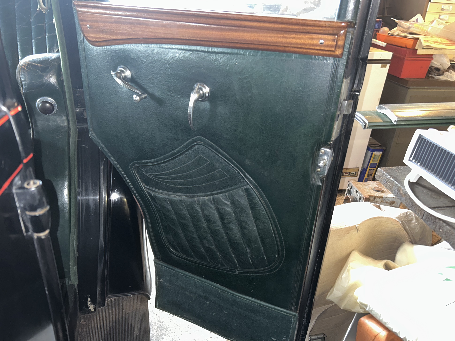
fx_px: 355
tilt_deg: -27.6
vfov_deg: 51.3
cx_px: 221
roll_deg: -4.2
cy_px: 167
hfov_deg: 65.3
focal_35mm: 27
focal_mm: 5.7
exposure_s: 1/5
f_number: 1.5
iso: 100
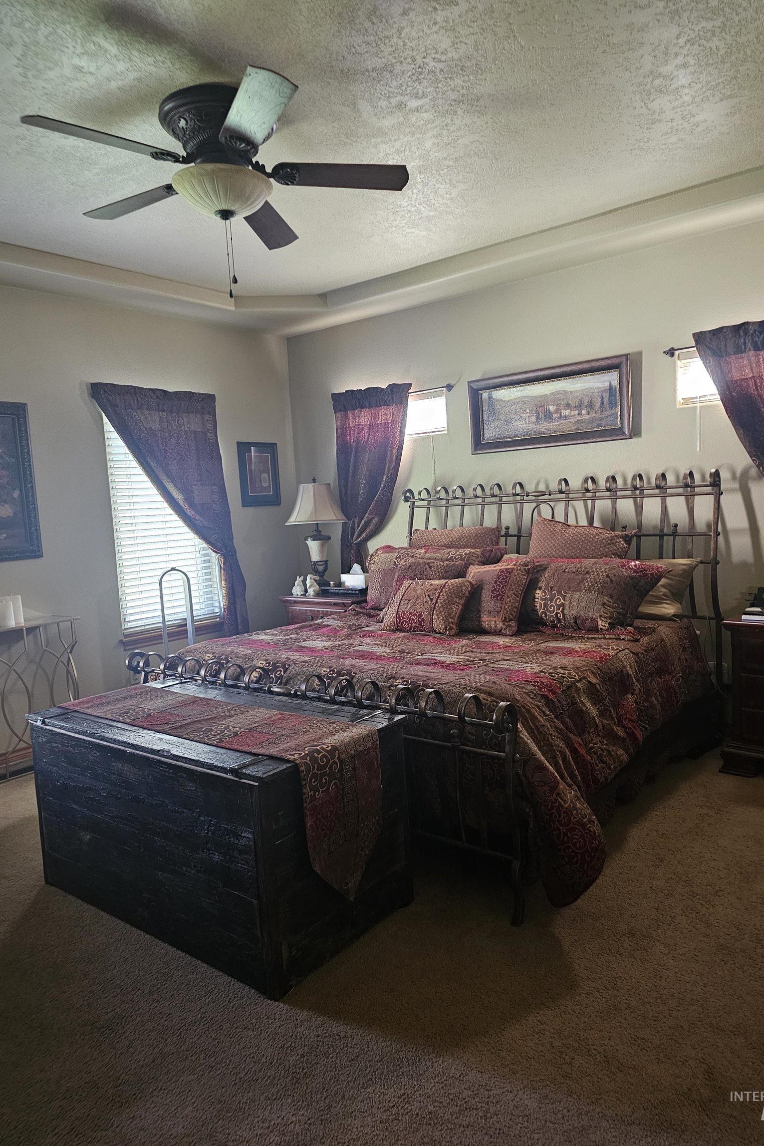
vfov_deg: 73.7
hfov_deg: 53.1
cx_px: 414
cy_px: 573
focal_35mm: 24
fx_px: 764
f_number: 1.7
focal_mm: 6.3
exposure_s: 1/24
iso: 500
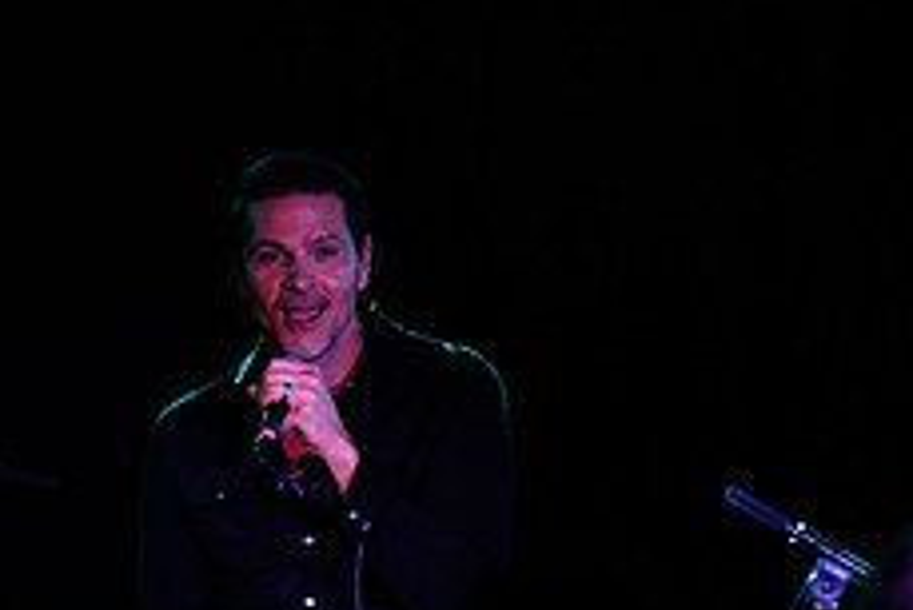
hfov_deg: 4.0
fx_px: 12967
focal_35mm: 511
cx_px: 255
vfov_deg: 2.7
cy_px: 371
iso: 3200
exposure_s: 1/500
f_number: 3.5
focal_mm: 180
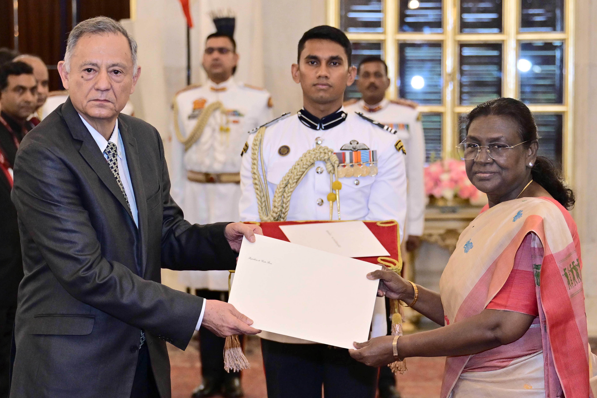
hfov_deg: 33.9
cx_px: 298
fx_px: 978
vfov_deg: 23.0
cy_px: 199
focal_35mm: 59
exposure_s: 1/160
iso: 1250
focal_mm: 59
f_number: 2.8
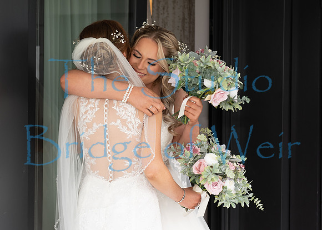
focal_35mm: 129
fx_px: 1180
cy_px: 128
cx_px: 122
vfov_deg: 11.1
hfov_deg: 15.5
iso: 100
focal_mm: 70
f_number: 3.5
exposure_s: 1/320
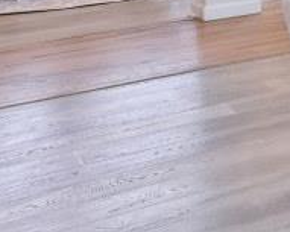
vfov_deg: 13.3
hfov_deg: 10.7
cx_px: 919
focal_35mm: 103
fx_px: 884
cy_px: -197
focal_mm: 14
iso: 200
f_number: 5.6
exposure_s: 1/125
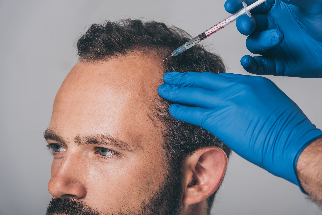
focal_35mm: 200
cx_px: 161
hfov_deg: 10.3
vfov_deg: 6.9
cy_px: 108
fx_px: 1789
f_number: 8
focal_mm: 200
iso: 64
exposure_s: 1/200
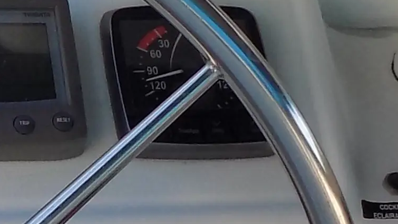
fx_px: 1805
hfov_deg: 12.1
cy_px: 373
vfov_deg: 7.0
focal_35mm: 171
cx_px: -162
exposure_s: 1/200
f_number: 3.1
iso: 80
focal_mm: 4
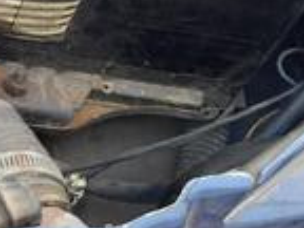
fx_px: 992
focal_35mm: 113
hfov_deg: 14.7
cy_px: -109
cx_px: -285
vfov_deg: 12.5
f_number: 2
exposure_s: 1/100
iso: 20
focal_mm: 4.6
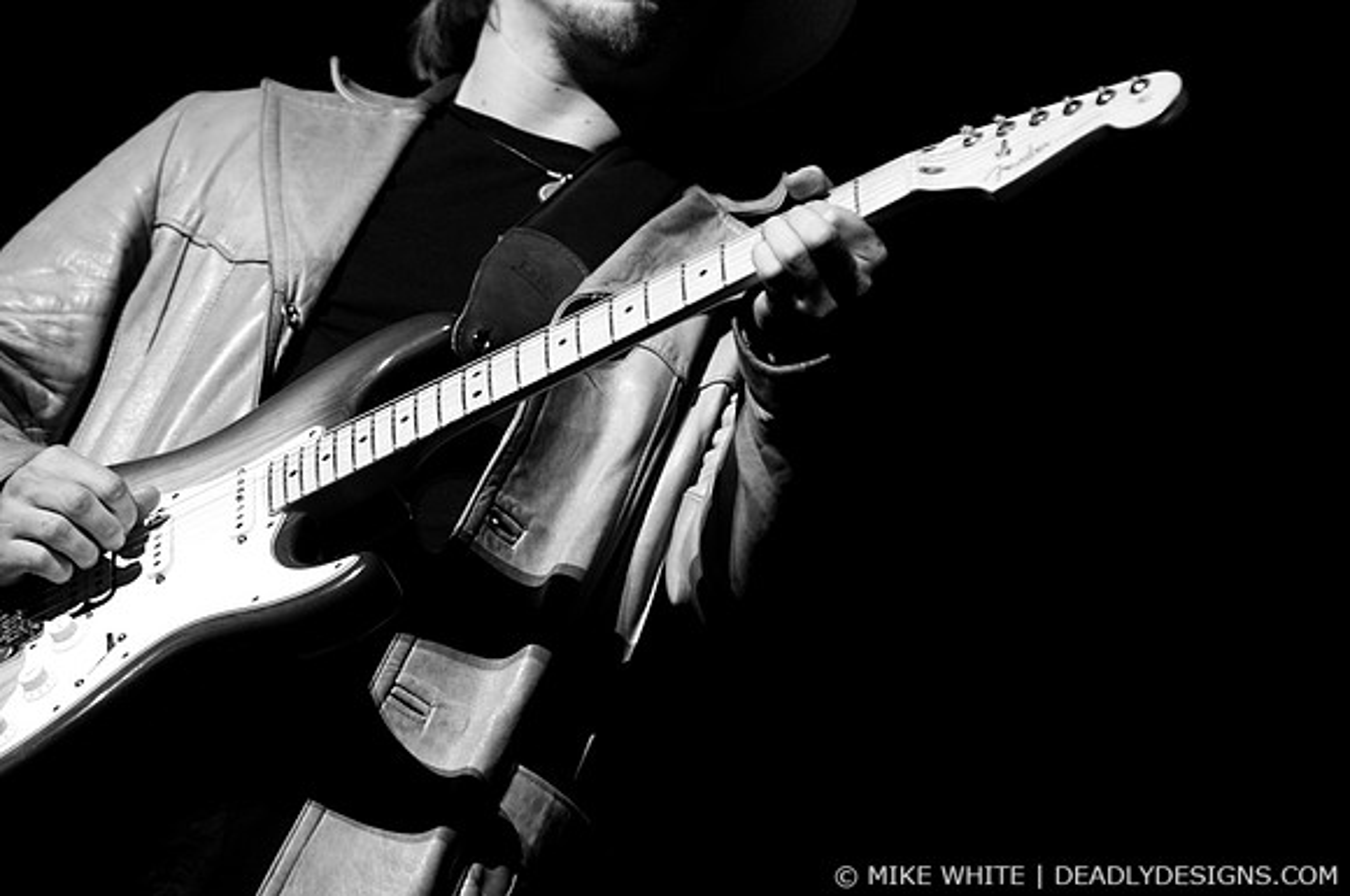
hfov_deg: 6.9
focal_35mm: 300
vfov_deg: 4.6
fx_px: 11234
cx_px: 675
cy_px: 448
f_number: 3.2
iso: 1000
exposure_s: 1/320
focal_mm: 200
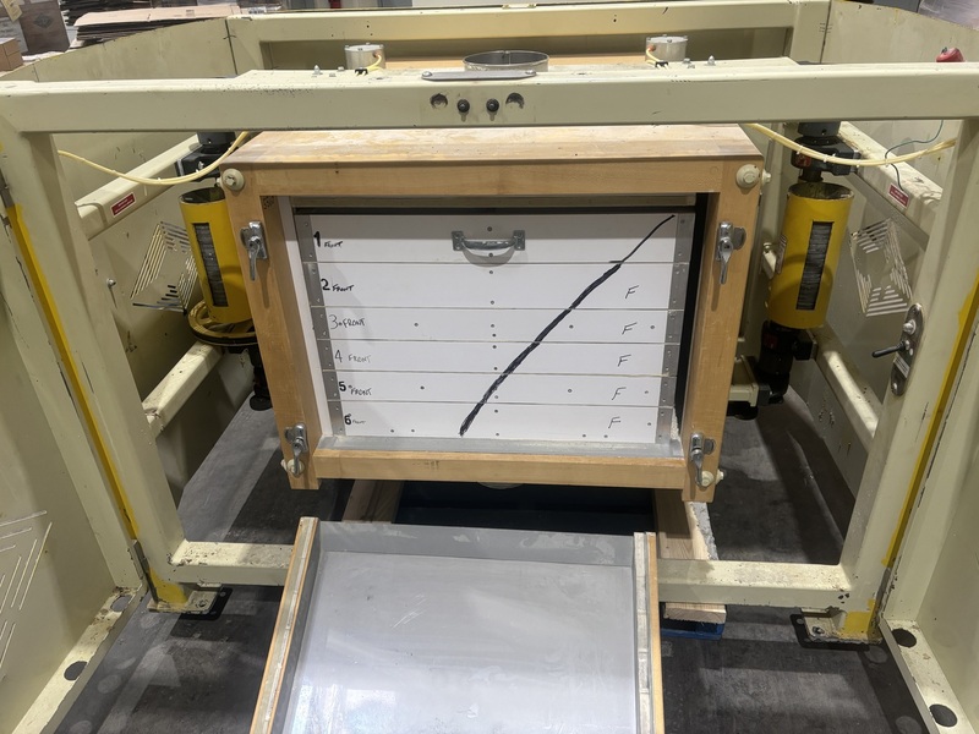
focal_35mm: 26
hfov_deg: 67.3
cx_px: 490
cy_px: 367
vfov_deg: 53.1
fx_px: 735
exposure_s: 1/83
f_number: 1.6
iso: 125
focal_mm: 5.96
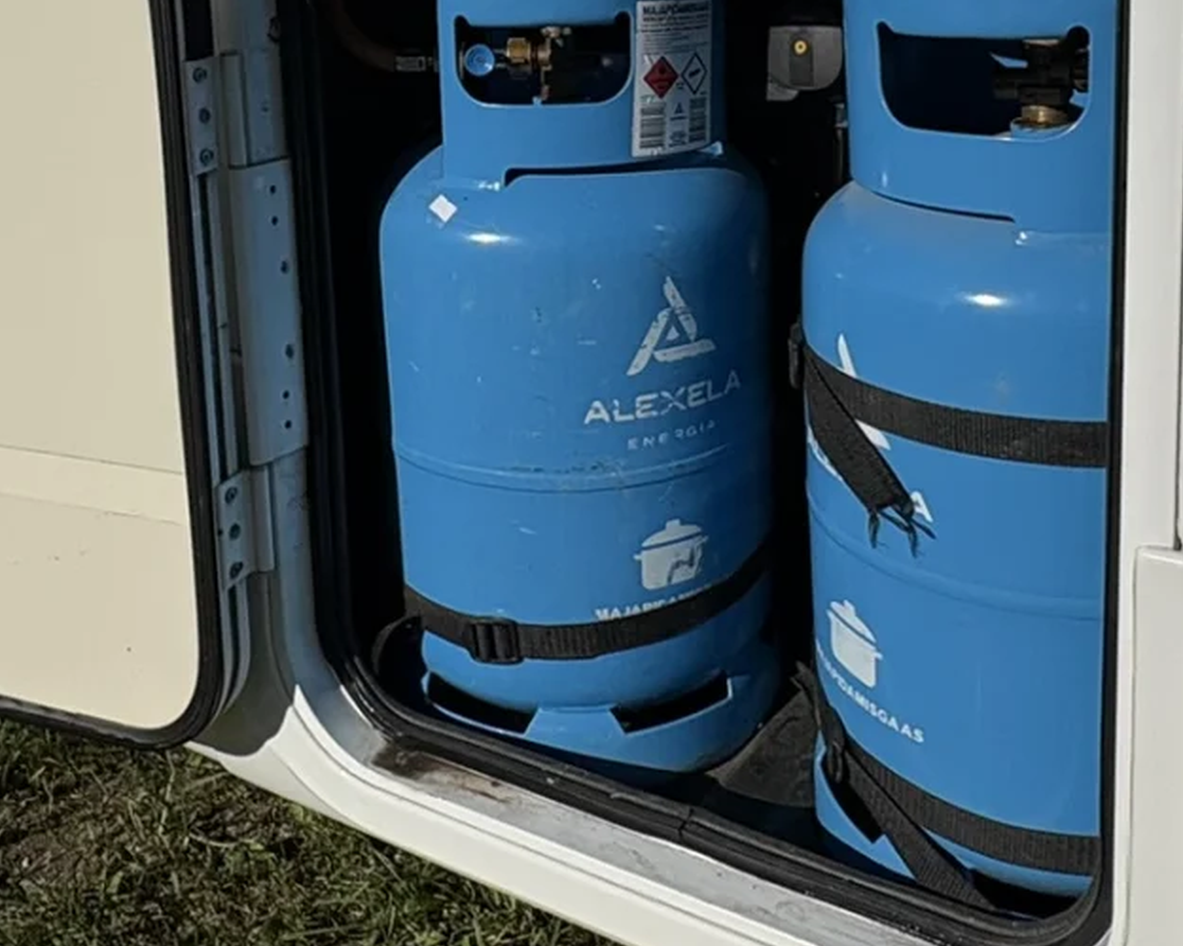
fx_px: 1471
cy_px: 117
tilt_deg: -9.1
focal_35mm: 42
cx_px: 530
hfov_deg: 43.8
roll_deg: +2.0
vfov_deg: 34.0
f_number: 2.2
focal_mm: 2.22
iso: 50
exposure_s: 1/6135
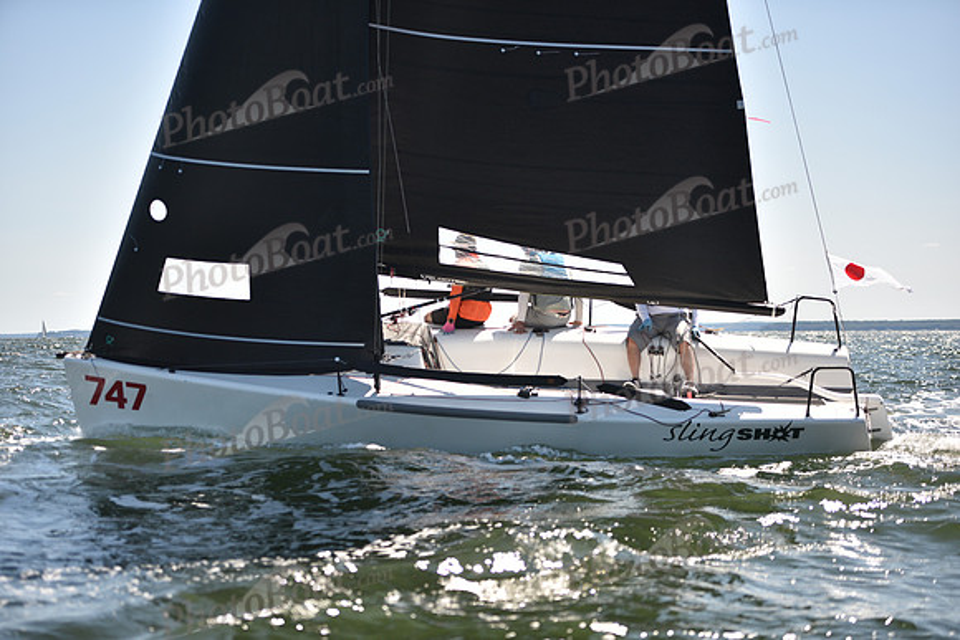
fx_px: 1867
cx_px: 480
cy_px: 320
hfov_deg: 28.8
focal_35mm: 70
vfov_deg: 19.5
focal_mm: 70
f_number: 2.8
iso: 250
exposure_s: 1/1250
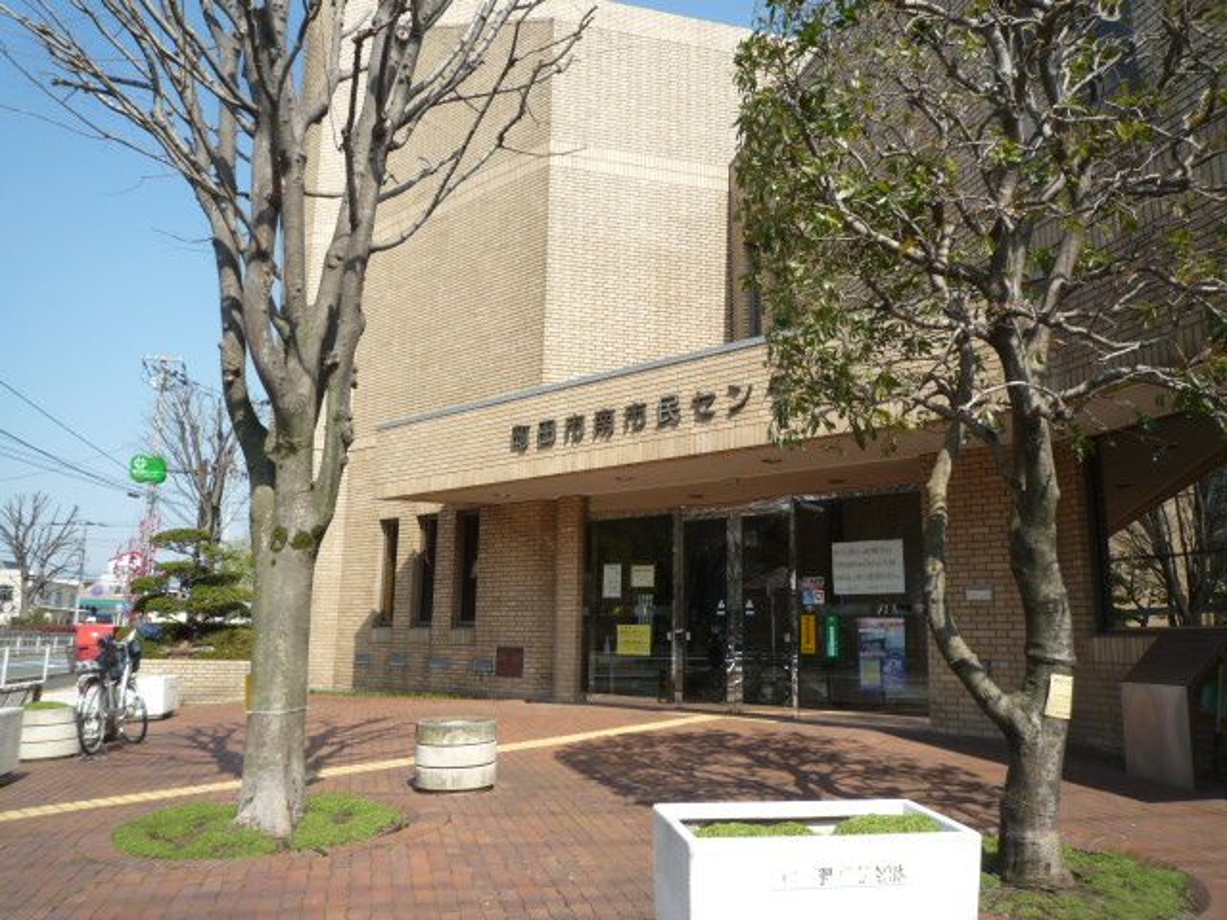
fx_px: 886
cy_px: 460
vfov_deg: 54.9
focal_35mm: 25
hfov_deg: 69.4
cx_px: 614
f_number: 4
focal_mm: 4.4
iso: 100
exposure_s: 1/500
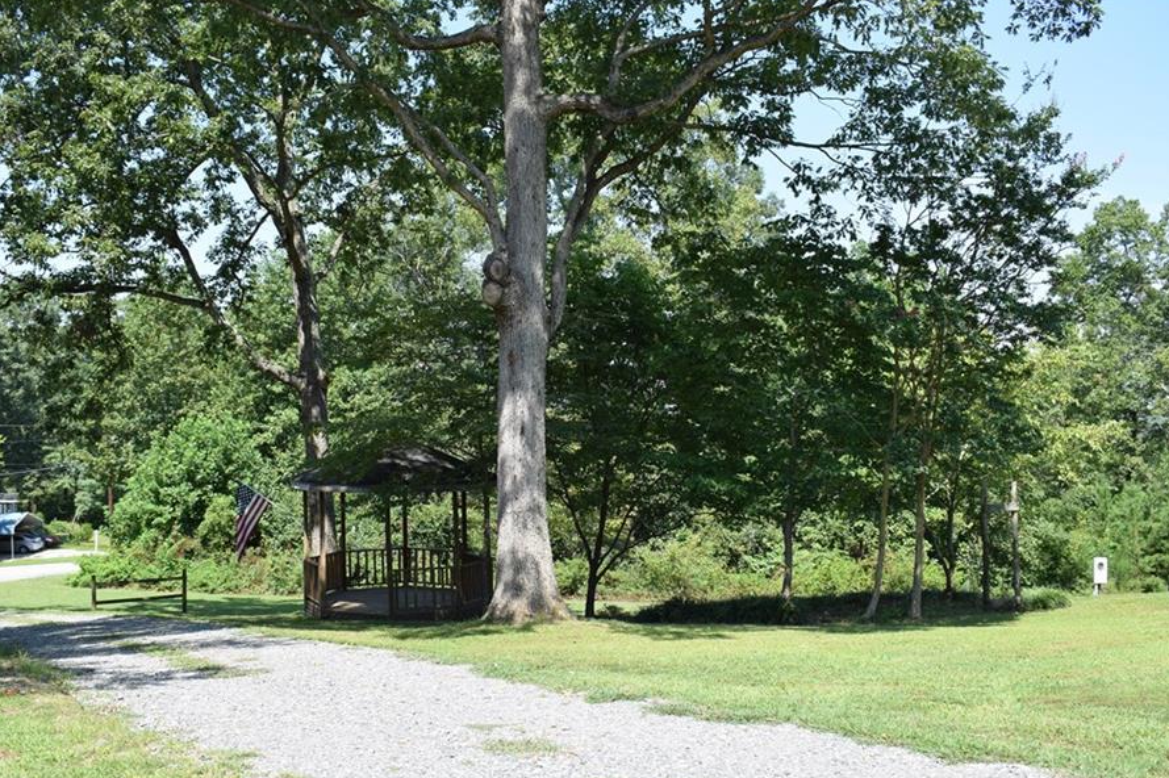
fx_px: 1233
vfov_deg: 35.0
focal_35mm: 38
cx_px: 546
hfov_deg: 50.7
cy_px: 438
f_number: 8
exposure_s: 1/250
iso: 200
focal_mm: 22
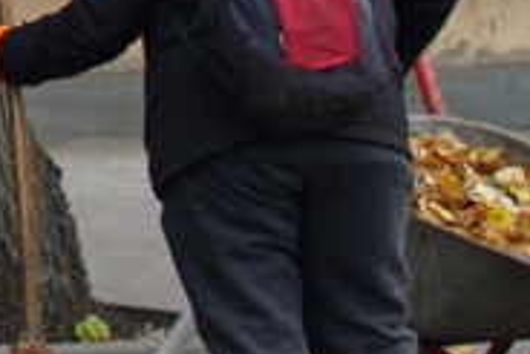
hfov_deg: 1.6
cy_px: -155
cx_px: -735
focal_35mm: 1301
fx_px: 19168
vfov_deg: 1.1
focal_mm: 200
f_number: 5.6
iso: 100
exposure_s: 1/50
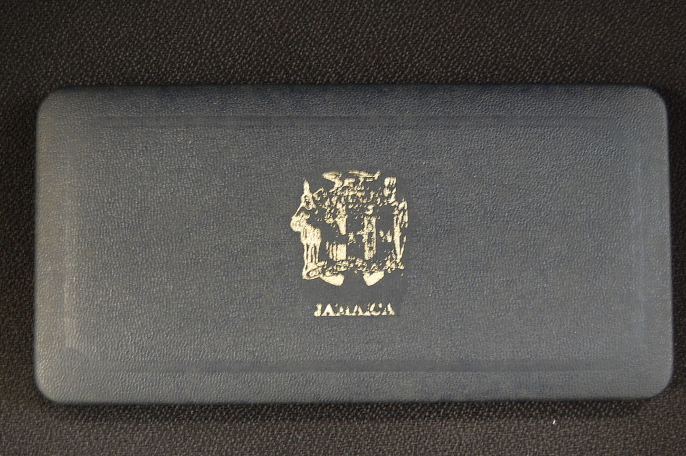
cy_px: 228
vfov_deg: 21.5
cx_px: 343
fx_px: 1199
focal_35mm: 63
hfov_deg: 31.9
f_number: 5.3
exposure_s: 1/8
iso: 800
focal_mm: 42
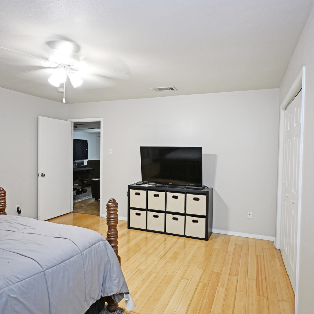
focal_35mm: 23
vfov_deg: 67.3
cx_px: 164
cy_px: 157
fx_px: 236
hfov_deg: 67.2
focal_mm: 12
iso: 220
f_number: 3.5
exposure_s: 1/20
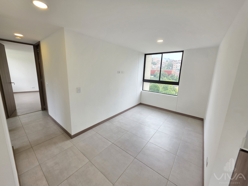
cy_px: 93
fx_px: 93
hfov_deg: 106.2
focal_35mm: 13
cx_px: 124
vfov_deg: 89.9
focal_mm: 2.2
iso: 50
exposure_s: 1/120
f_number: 1.9
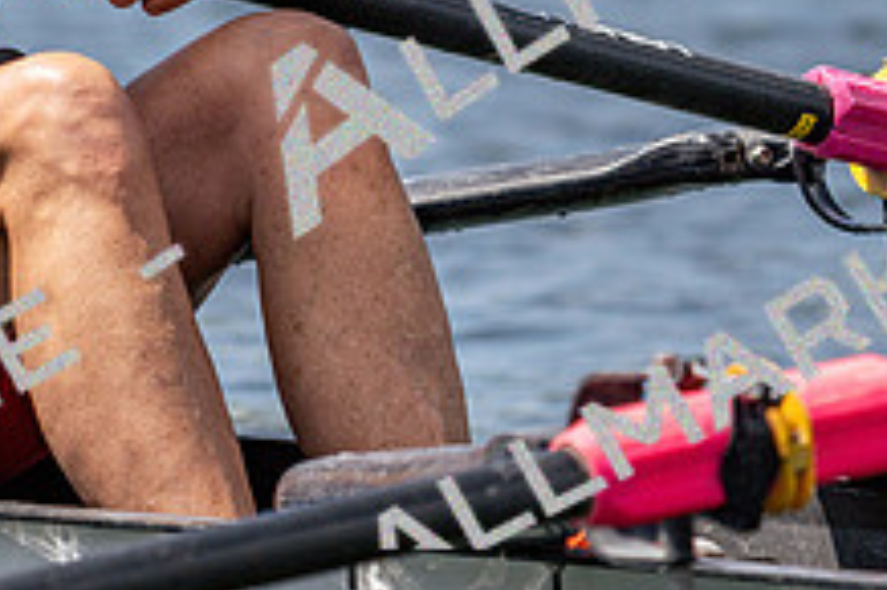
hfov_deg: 2.8
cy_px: -149
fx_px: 17898
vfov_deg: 1.9
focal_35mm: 727
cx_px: -77
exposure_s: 1/2000
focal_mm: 273
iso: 250
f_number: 5.6
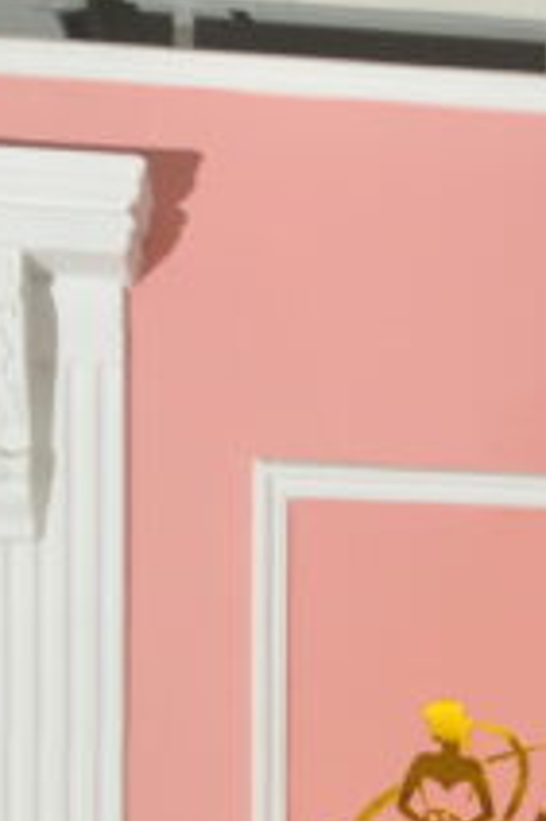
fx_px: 5833
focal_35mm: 256
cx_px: 798
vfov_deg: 7.7
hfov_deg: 5.3
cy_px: 1725
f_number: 5
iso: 400
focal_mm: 40
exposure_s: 1/125
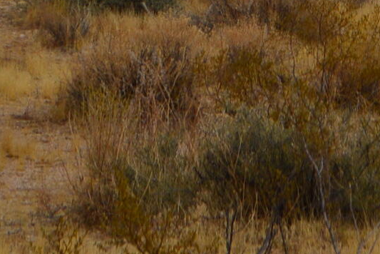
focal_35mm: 404
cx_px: 574
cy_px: -382
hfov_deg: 5.1
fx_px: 4267
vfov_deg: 3.4
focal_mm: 48
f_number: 11
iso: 200
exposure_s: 1/500
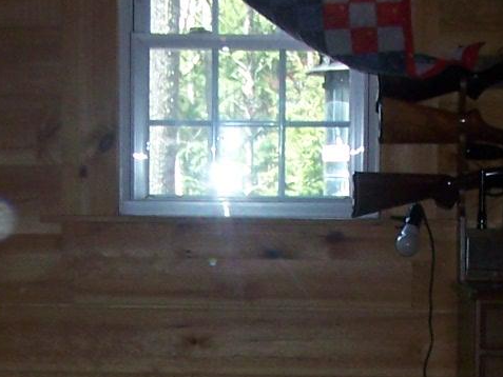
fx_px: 2369
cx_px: 243
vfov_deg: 8.9
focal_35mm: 163
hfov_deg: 12.1
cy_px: 519
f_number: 2.8
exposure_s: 1/60
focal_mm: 6.3
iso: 80
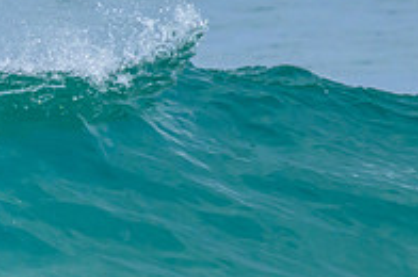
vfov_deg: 0.5
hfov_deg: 0.7
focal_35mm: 2771
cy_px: 281
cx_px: 6
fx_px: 32121
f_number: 11
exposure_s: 1/2000
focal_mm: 680
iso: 1250
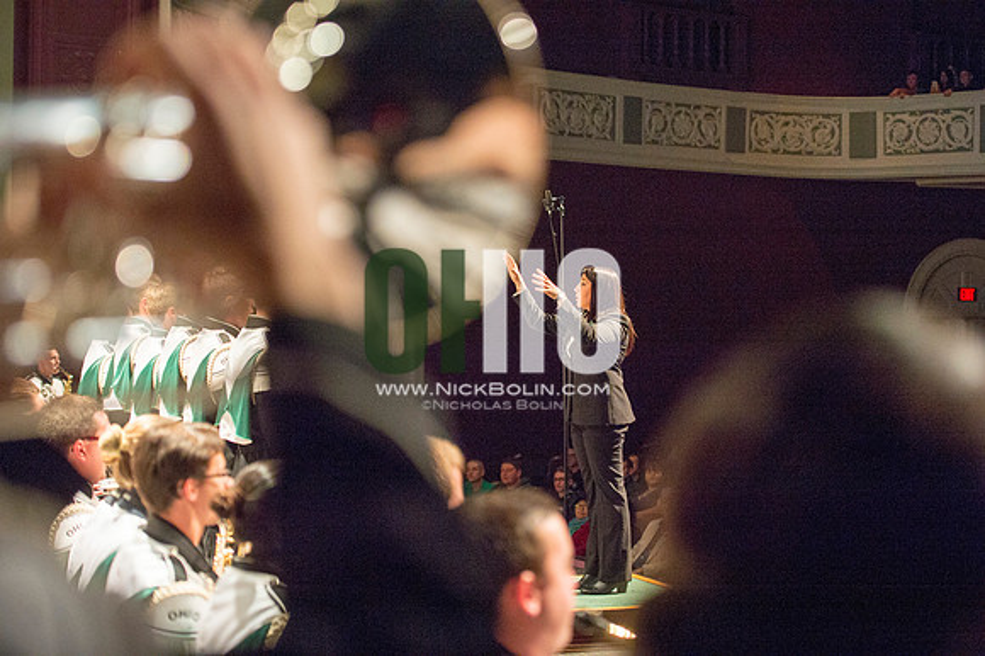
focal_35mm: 70
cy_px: 328
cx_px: 492
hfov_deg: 28.9
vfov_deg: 19.4
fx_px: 1914
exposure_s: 1/250
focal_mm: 70
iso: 2500
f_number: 2.8
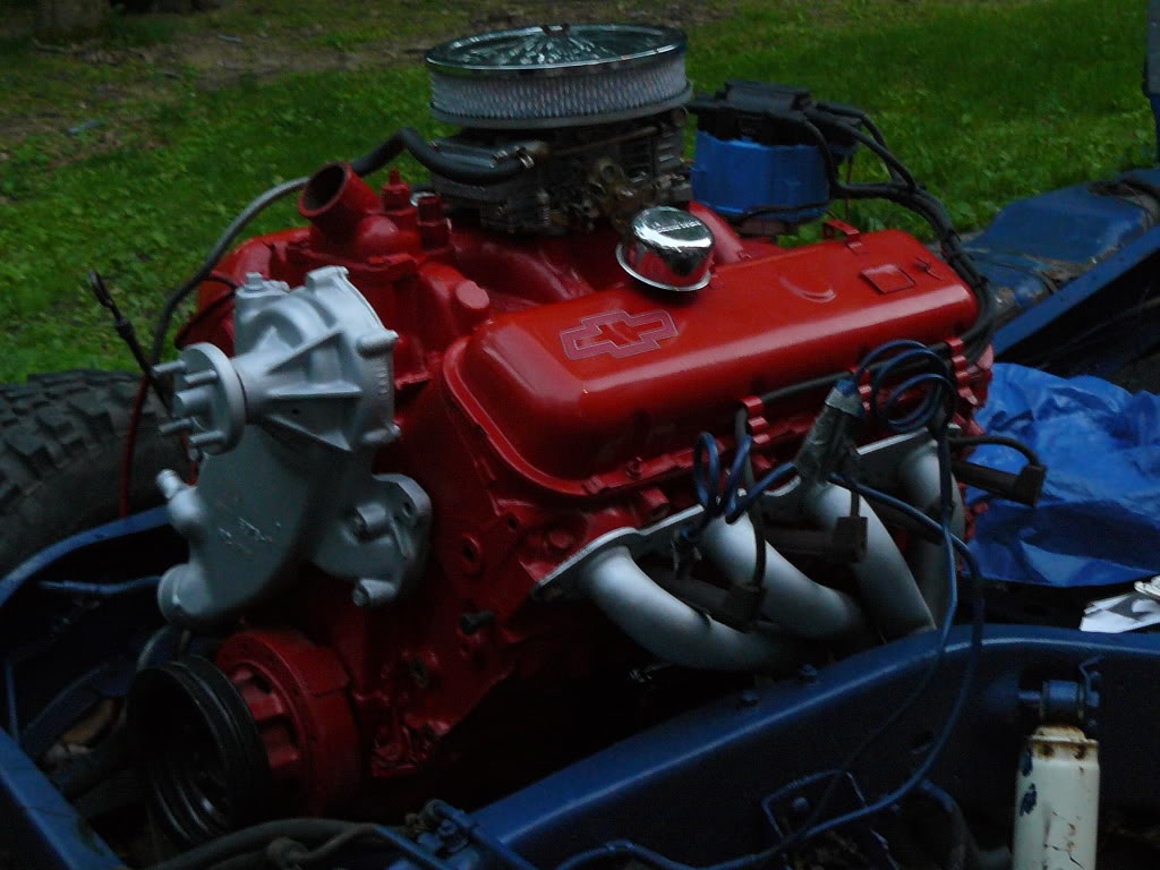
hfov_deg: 34.3
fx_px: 1877
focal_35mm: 56
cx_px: 580
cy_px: 435
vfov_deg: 26.1
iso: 200
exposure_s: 1/15
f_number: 2.8
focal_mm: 6.2
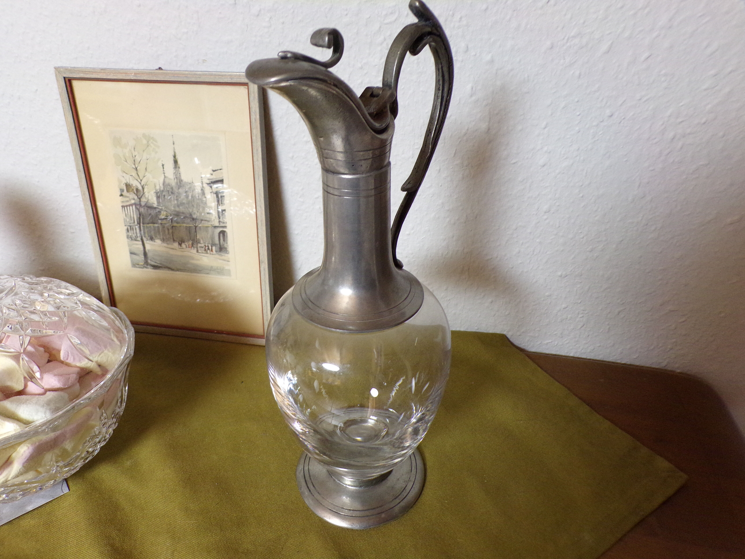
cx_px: 372
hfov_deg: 71.6
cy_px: 280
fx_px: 517
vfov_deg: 56.8
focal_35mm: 24
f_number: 3
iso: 244
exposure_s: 1/17
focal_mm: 4.3
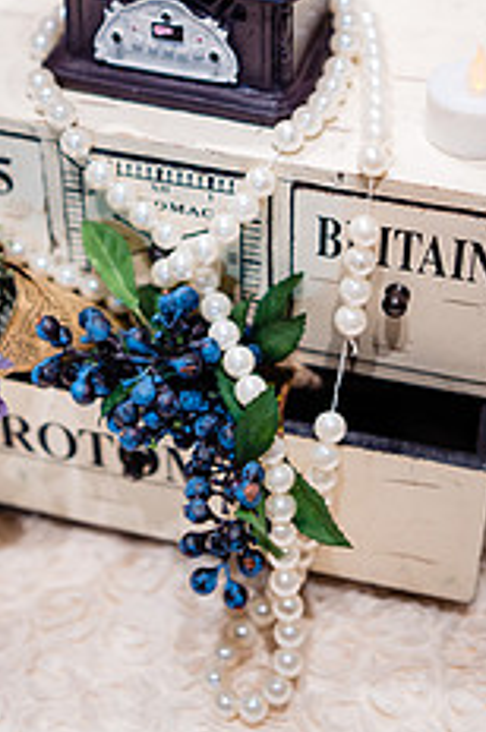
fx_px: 1381
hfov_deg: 19.9
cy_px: 66
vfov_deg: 28.5
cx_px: 167
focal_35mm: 68
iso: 800
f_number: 1.4
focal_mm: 35
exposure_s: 1/160
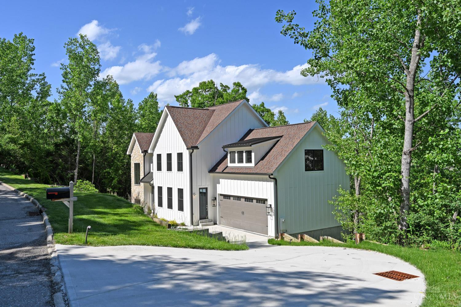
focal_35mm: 29
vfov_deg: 45.0
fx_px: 371
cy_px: 154
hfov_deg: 63.7
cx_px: 230
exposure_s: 1/400
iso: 100
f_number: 8
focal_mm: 29
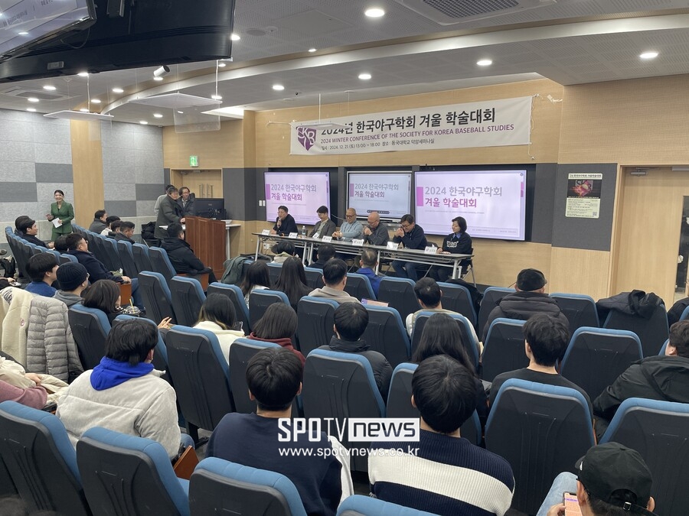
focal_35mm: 26
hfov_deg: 67.3
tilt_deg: -7.7
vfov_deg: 53.1
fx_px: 518
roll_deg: -0.8
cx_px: 344
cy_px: 258
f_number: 1.6
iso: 100
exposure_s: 1/60
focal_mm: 4.2
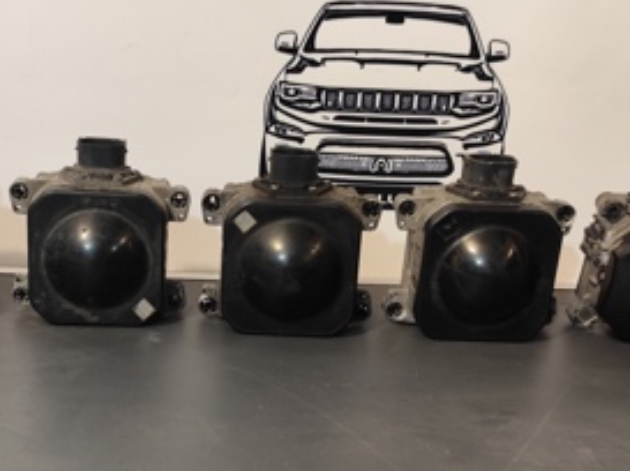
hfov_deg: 35.3
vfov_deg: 26.8
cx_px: 217
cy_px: 308
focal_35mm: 54
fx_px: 981
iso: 800
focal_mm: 6.19
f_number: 1.65
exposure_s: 1/60
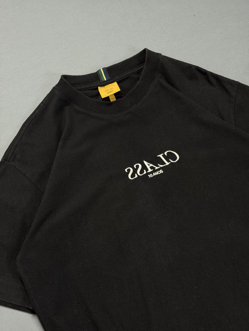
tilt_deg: -74.6
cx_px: 124
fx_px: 460
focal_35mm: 48
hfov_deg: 30.3
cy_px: 166
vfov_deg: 39.7
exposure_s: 1/60
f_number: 1.78
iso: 125
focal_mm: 6.76
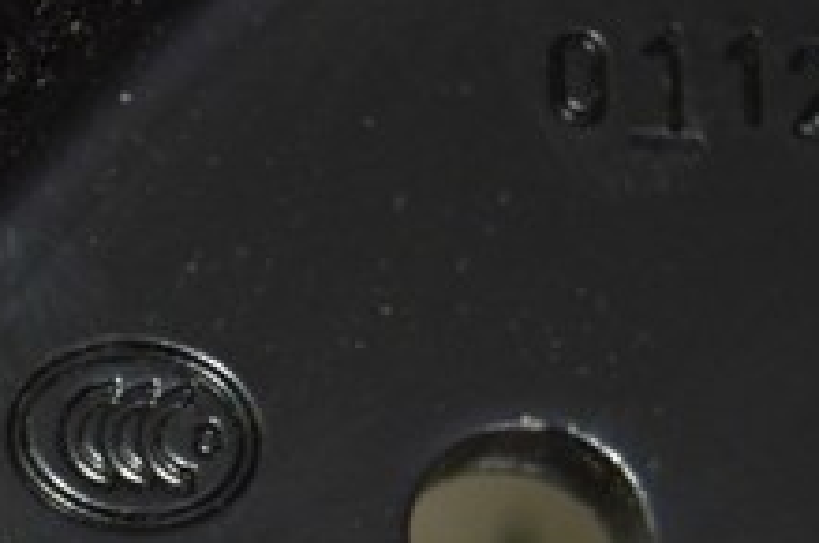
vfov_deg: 5.6
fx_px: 5481
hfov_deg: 8.5
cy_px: 725
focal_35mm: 241
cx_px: 86
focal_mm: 55
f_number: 5.6
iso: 800
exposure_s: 1/60
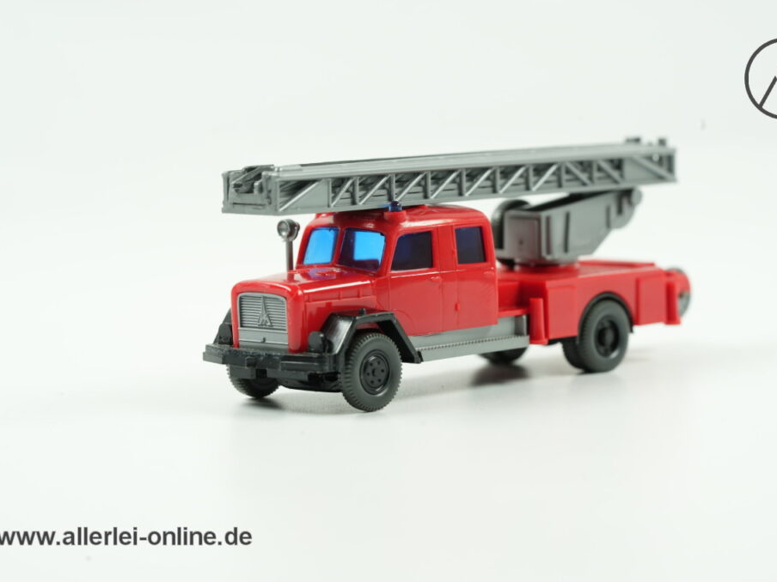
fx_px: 2200
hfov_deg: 20.0
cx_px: 425
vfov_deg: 15.1
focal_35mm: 98
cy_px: 292
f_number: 10
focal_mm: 90
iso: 640
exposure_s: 1/15
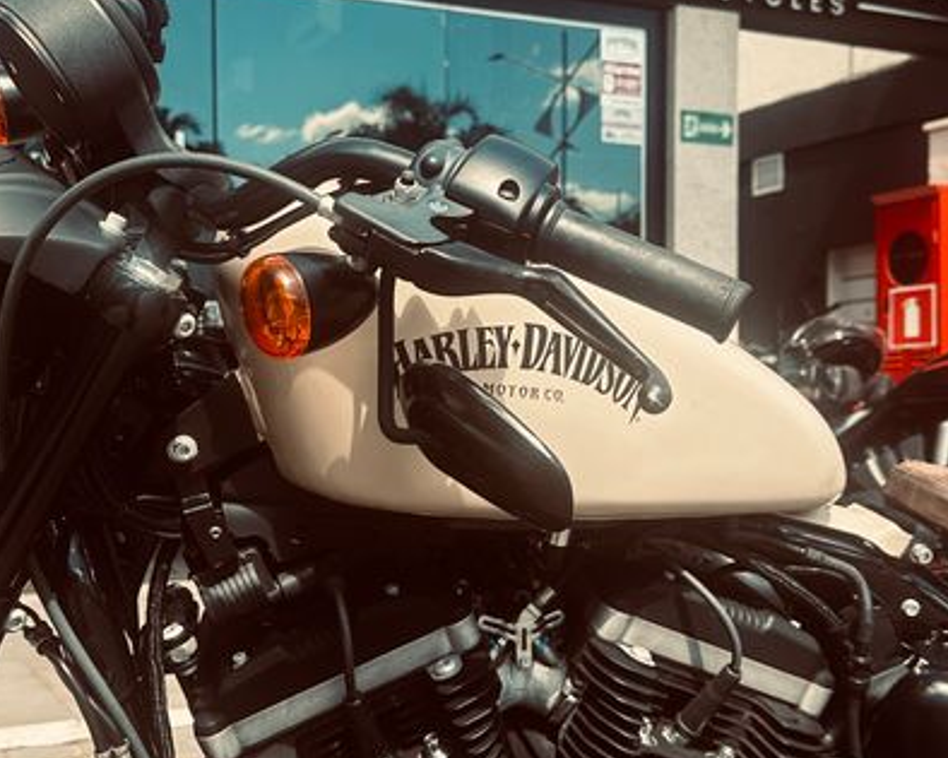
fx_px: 785
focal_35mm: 28
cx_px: 476
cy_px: 397
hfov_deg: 62.2
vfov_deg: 51.5
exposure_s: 1/680
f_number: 1.78
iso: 80
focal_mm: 6.86
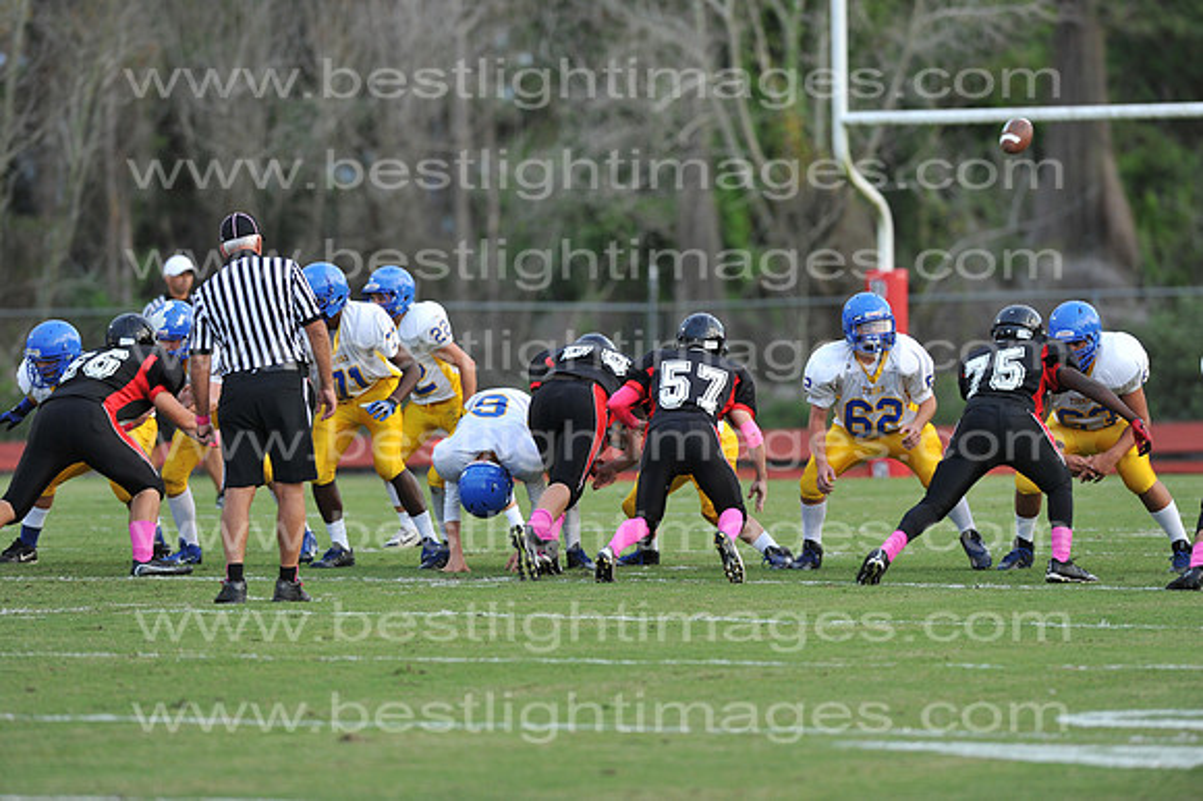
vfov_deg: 4.6
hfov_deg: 6.9
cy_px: 400
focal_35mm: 300
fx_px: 10019
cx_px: 602
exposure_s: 1/640
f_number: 4
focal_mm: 300
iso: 1000
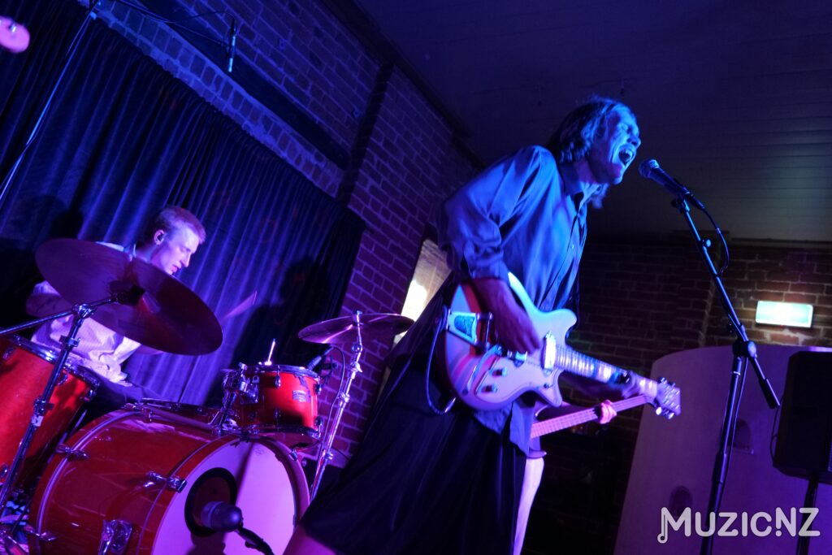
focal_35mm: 30
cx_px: 416
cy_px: 278
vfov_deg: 43.6
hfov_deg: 61.9
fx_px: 693
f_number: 4.2
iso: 6400
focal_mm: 30
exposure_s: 1/60
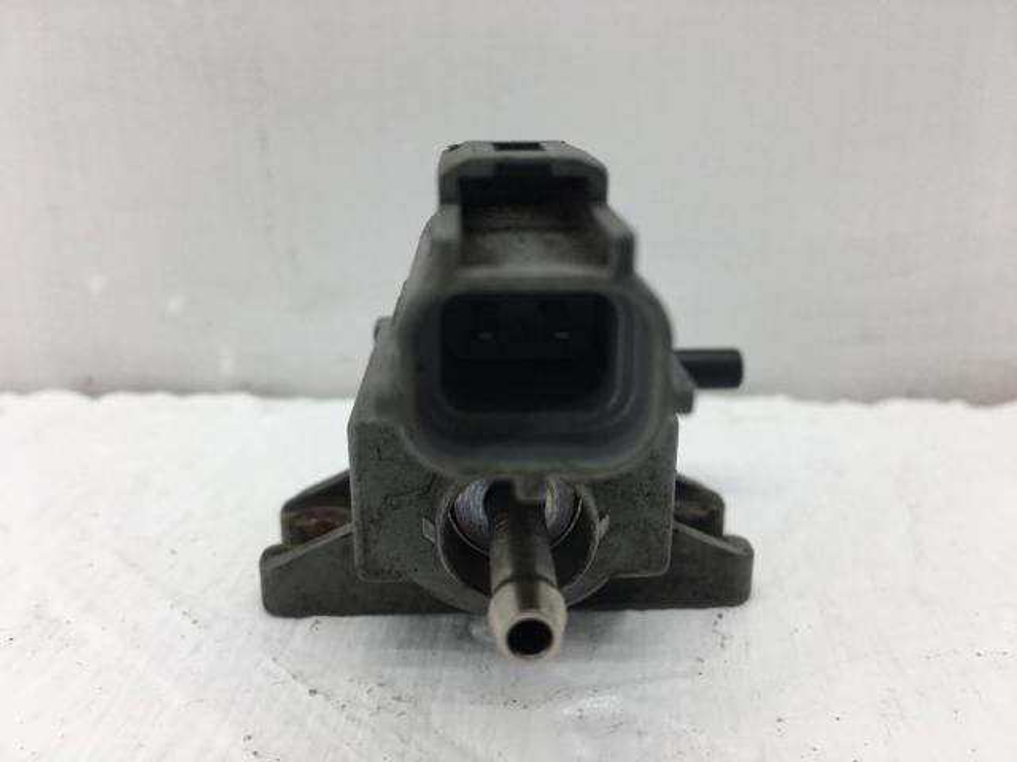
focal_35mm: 29
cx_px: 508
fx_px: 852
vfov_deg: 48.2
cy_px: 381
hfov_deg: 61.7
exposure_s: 1/176
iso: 25
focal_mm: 4.15
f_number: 2.2
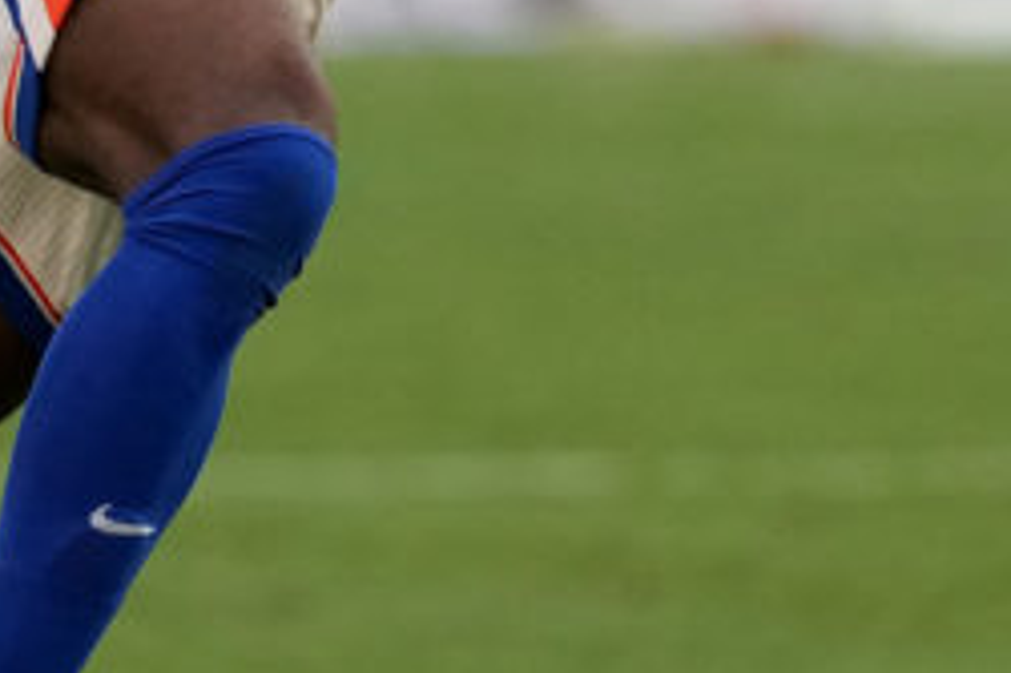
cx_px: 342
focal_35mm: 1225
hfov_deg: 1.7
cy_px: -95
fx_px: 34378
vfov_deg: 1.1
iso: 2500
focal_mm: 300
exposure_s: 1/5000
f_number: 3.5
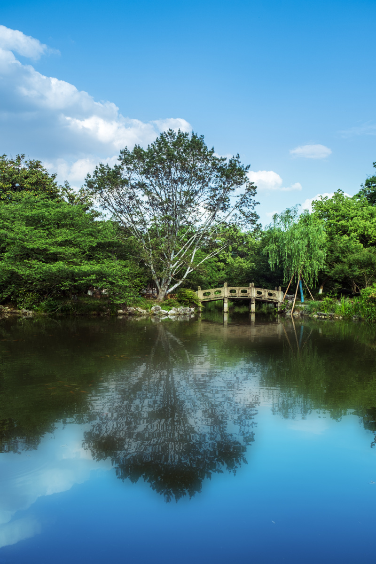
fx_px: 548
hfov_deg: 37.9
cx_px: 188
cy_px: 282
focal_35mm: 35
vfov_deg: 54.4
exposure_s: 1/340
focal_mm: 23.4
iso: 200
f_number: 5
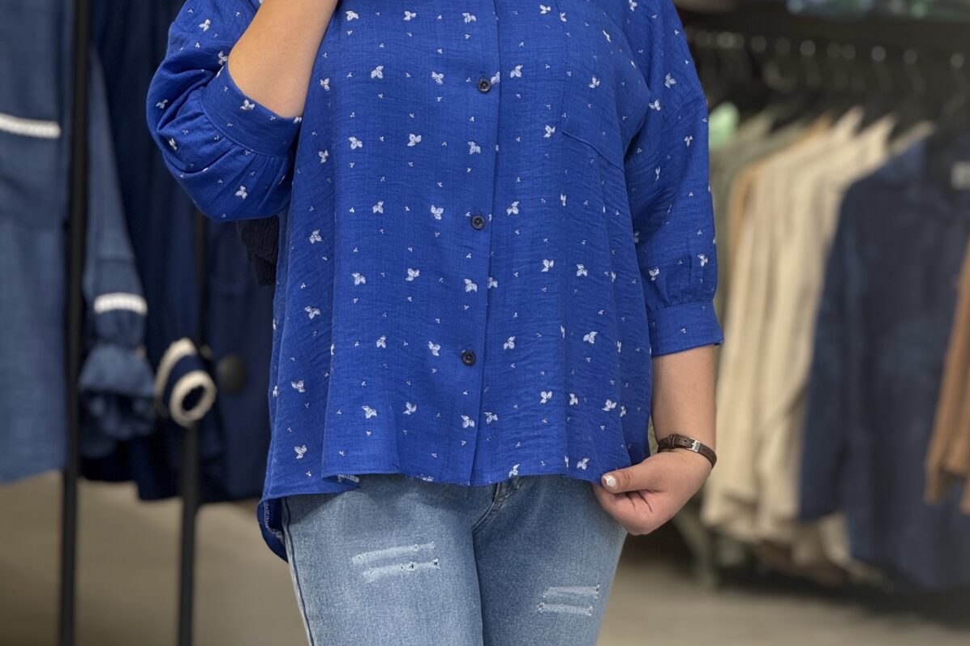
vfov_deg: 8.2
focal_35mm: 167
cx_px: 486
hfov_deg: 12.3
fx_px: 4499
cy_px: 207
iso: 64
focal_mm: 15.66
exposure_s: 1/100
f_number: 2.8
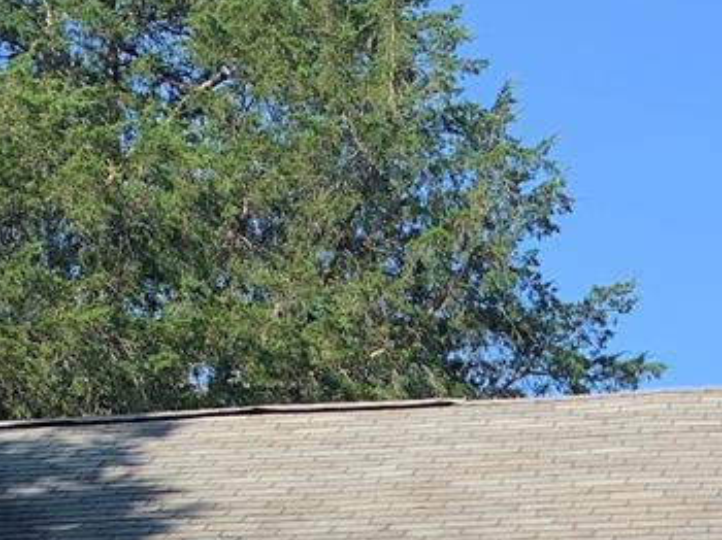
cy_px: 1026
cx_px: 842
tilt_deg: +7.6
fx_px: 2480
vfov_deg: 11.4
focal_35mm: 119
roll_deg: +0.3
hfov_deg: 16.0
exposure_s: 1/808
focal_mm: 4.25
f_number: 1.8
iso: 25
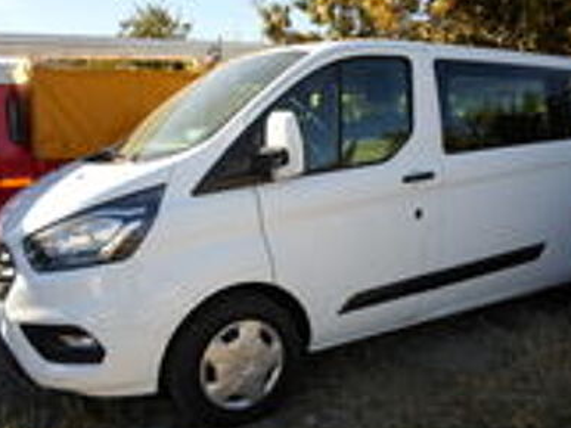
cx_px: 300
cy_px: 236
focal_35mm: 31
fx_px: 511
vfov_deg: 45.4
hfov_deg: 58.3
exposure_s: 1/750
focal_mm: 4.5
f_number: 2.5
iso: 80
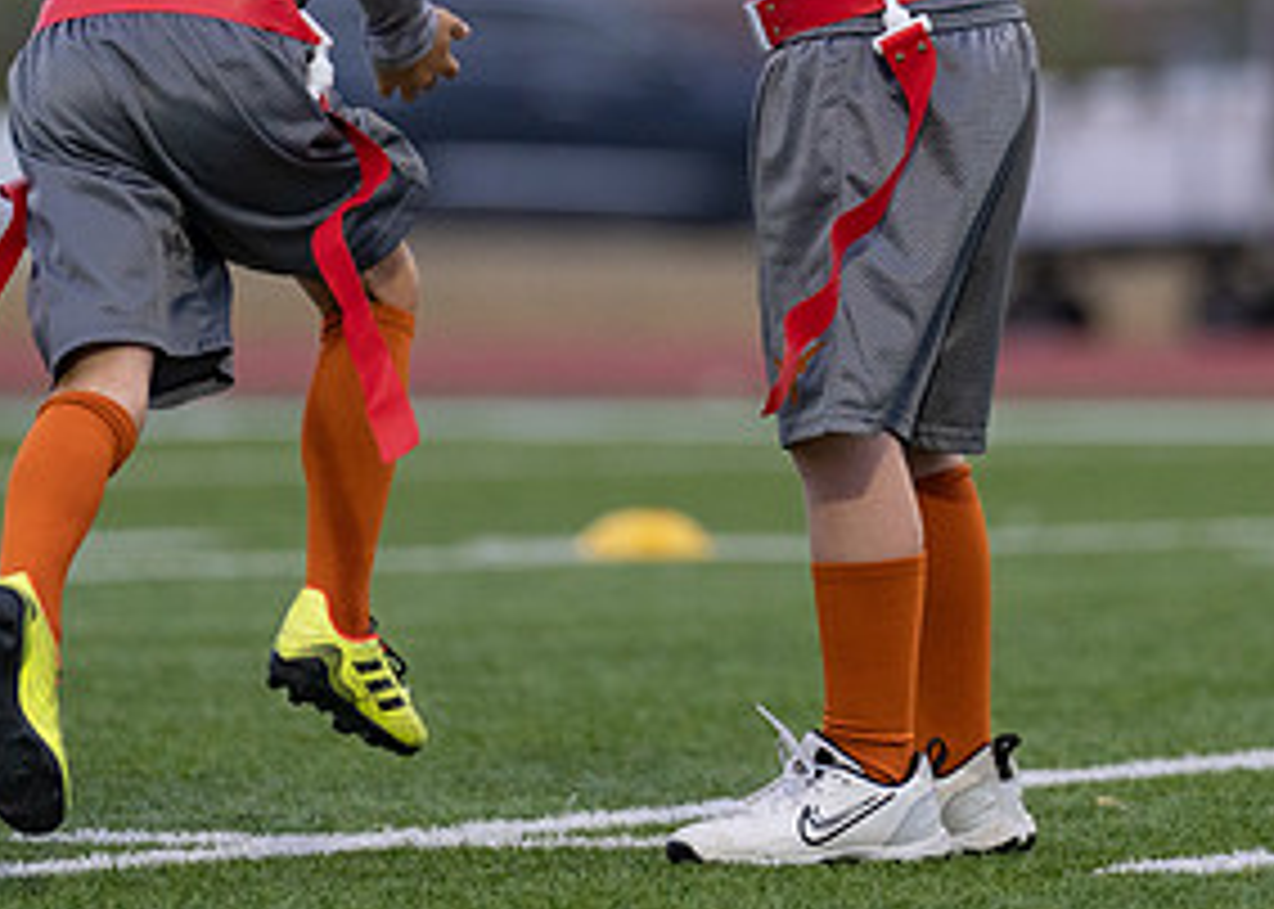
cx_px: 837
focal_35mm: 658
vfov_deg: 2.2
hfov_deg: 3.1
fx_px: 23802
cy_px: -58
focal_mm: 200
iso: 800
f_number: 2.8
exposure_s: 1/1000
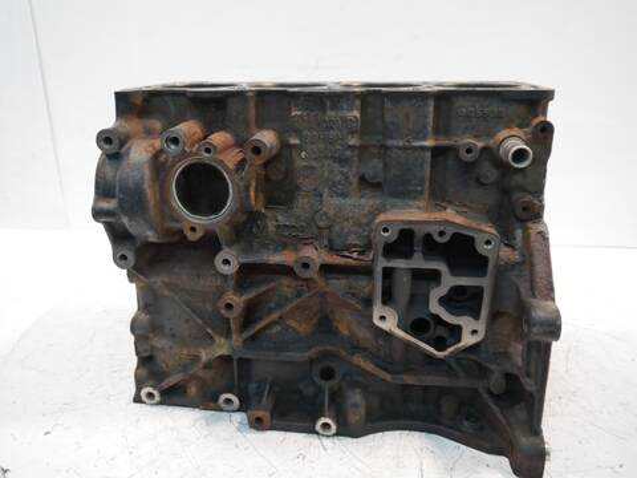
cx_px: 318
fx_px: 515
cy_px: 239
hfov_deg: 63.4
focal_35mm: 28
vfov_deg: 49.7
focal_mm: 14
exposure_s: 1/125
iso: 2000
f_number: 3.5
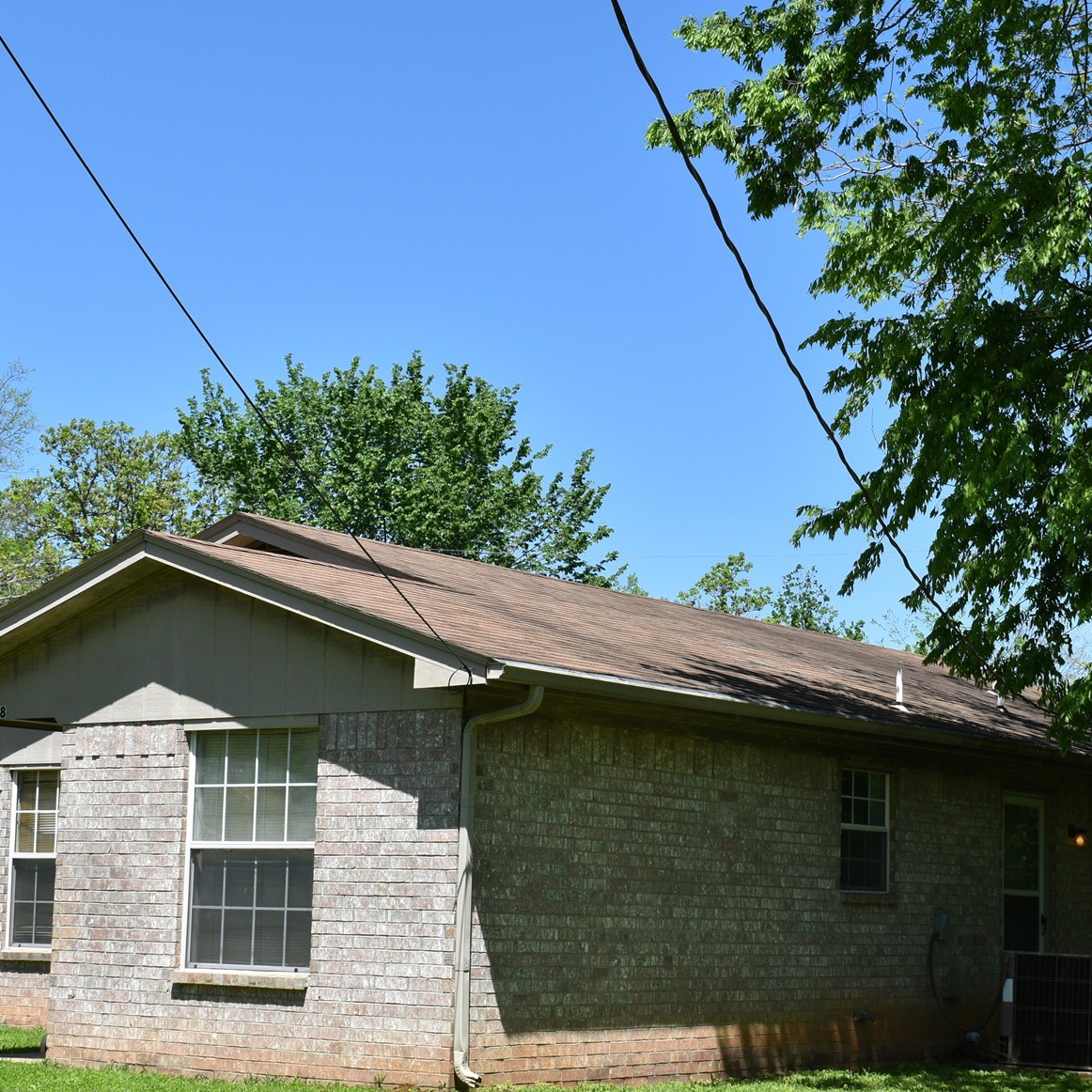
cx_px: 609
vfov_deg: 25.7
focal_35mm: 67
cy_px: 602
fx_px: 2391
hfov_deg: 25.7
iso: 200
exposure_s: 1/400
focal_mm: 30
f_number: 10
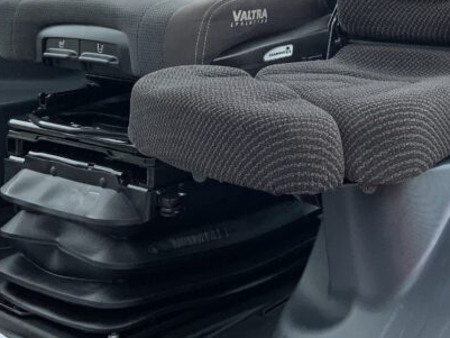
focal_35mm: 74
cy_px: -38
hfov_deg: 25.9
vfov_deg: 19.1
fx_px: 962
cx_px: 346
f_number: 1.8
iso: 16
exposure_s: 1/383
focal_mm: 3
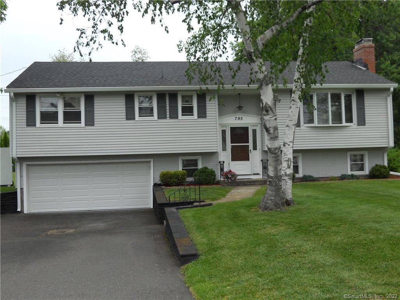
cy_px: 150
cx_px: 200
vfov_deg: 39.7
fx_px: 416
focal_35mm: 36
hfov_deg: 51.4
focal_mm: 6.4
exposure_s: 1/640
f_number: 3
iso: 80
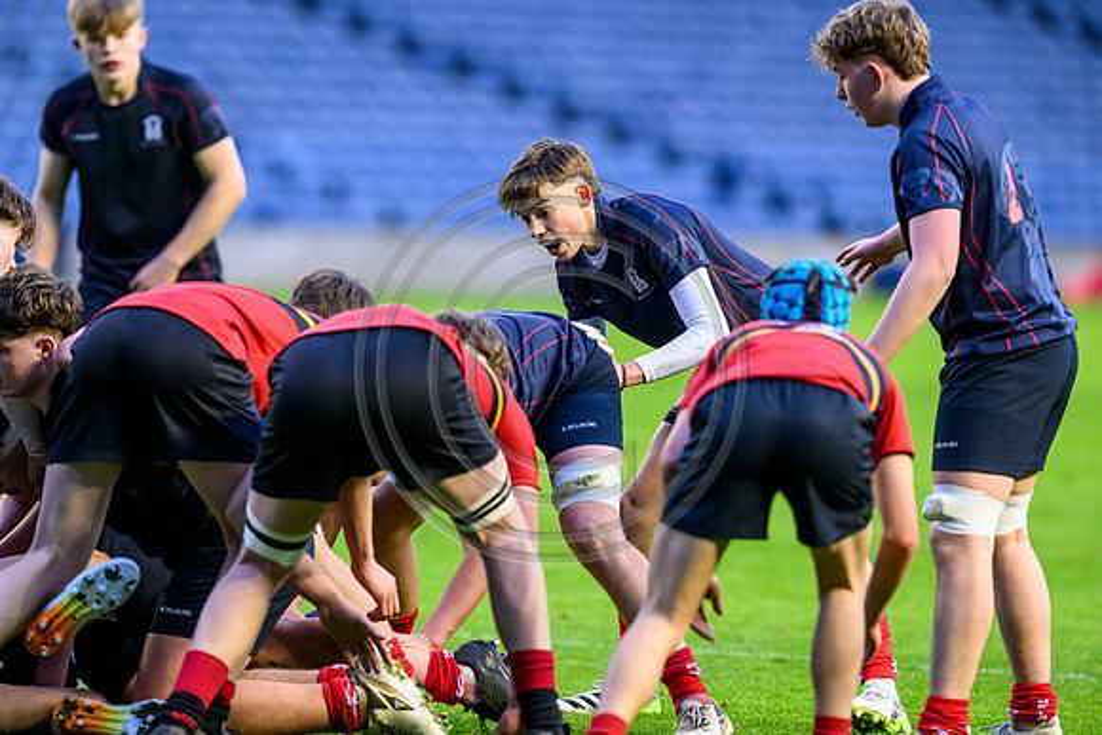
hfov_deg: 5.2
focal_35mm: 400
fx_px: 12247
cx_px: 551
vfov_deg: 3.4
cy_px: 368
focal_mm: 400
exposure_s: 1/1000
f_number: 4
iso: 8000
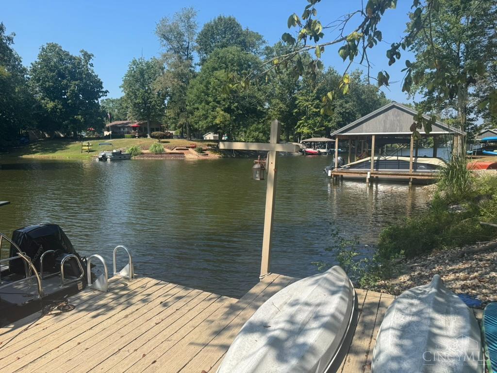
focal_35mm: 24
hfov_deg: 71.6
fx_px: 345
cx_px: 248
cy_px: 186
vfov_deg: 56.8
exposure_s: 1/3096
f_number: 1.78
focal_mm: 6.76
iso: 80
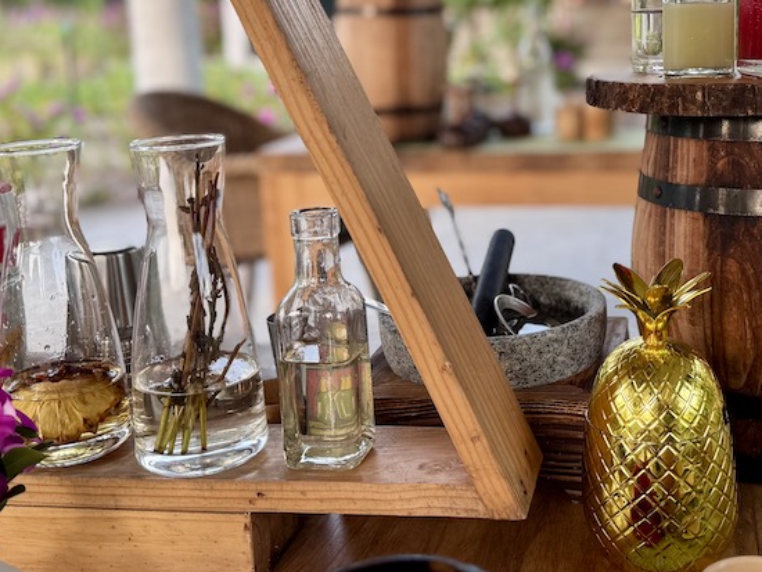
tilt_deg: -8.6
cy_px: 149
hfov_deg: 39.2
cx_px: 499
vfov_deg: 29.8
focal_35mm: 48
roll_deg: +2.0
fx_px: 1057
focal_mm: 6.76
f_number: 1.78
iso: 100
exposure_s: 1/121
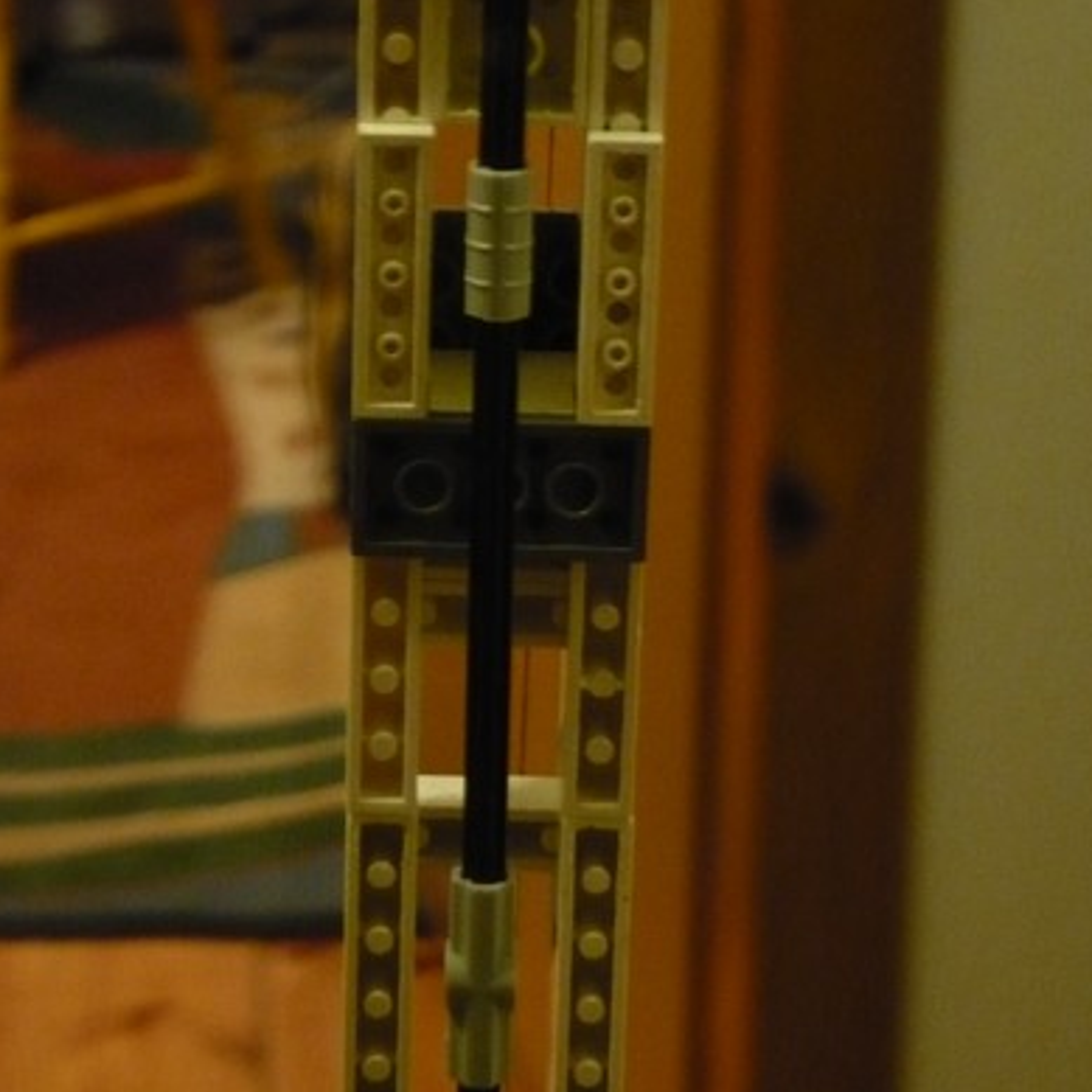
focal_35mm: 143
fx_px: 5104
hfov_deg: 12.2
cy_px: 432
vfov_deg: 12.2
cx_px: 486
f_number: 5
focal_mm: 17.4
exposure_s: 1/4
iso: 400
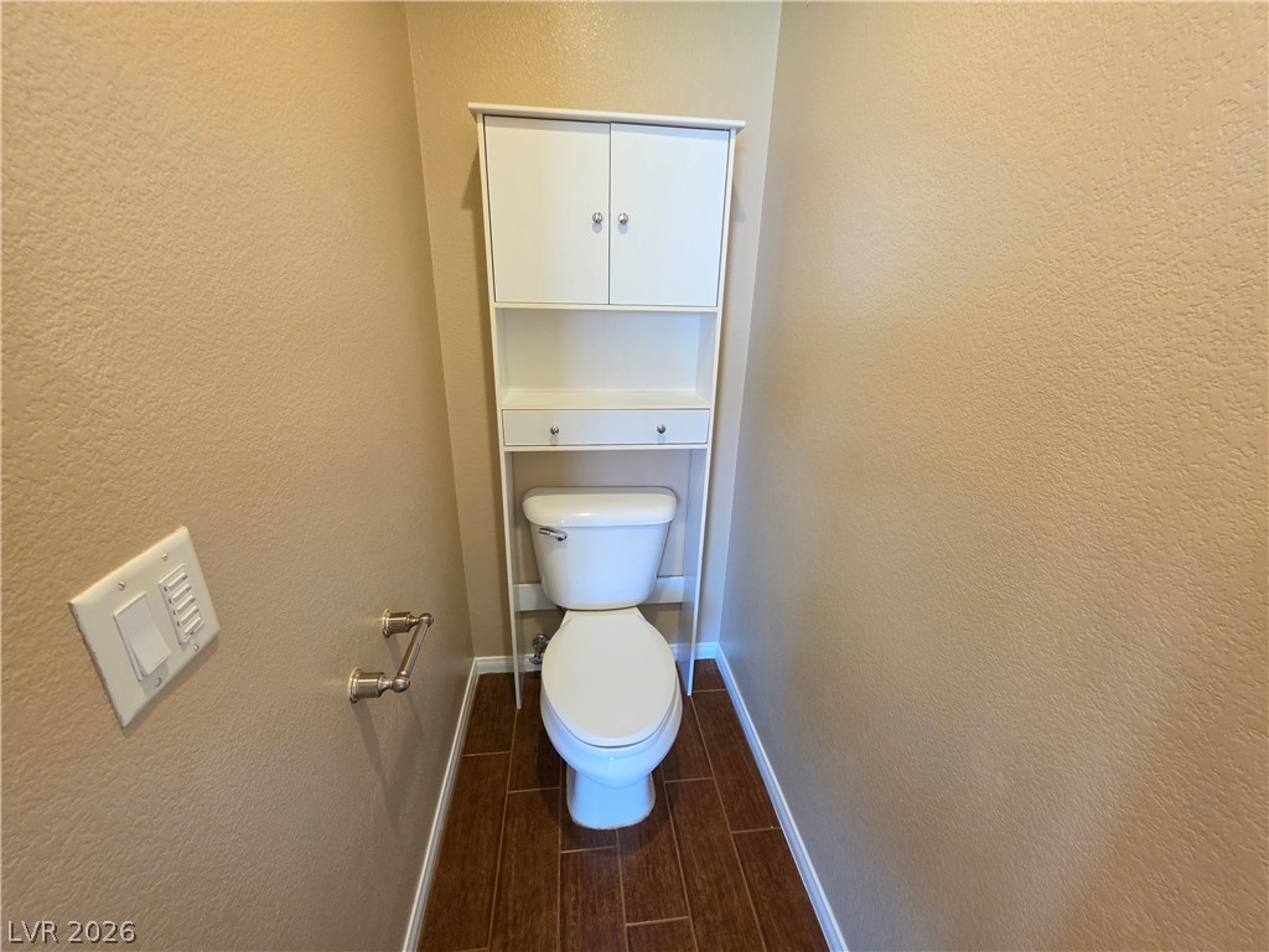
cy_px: 476
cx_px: 634
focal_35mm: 13
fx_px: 477
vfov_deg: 89.9
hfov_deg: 106.2
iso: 400
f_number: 1.9
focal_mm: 2.2
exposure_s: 1/60
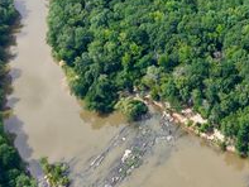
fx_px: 439
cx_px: 295
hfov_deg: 27.9
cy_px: 20
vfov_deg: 23.4
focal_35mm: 61
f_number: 1.8
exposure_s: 1/1250
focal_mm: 8.67
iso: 100
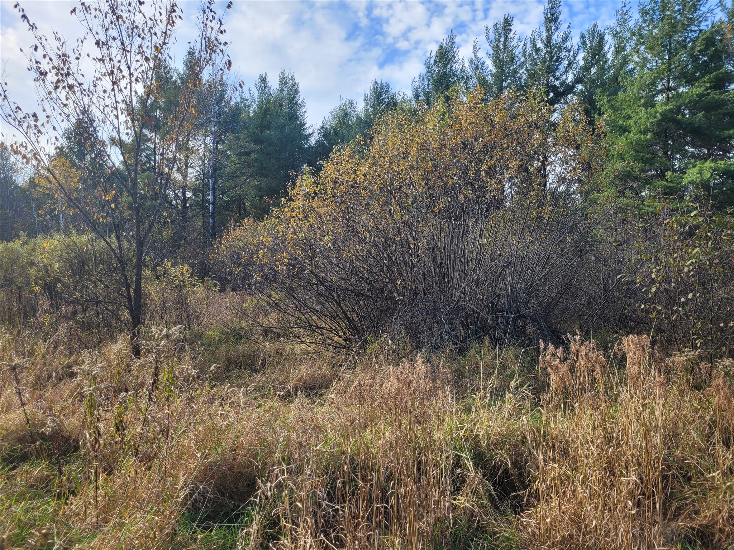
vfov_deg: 53.1
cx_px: 367
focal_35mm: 26
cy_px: 275
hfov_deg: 67.3
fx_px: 551
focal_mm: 5.4
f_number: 1.8
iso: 40
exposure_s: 1/679
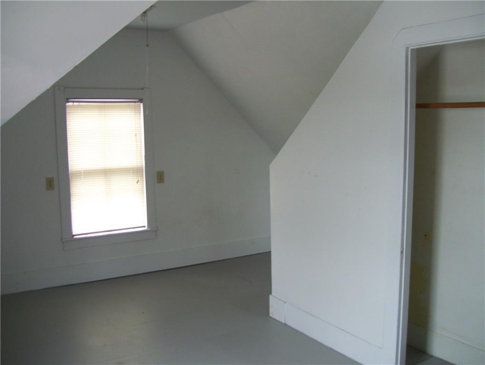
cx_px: 242
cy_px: 182
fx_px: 505
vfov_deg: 39.7
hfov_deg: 51.3
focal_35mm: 36
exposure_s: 1/20
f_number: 2.7
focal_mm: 6
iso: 160
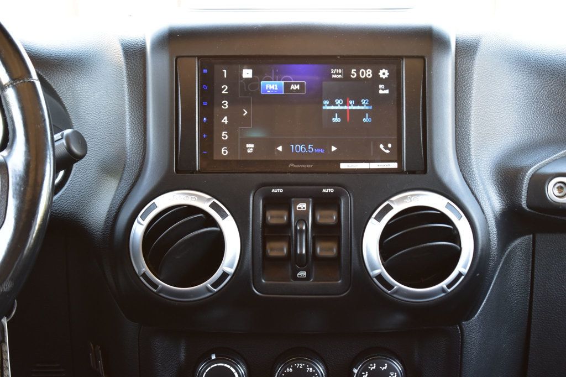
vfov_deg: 16.5
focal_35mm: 82
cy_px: 188
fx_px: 1297
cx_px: 283
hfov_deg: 24.6
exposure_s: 1/15
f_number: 6.3
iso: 560
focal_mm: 55
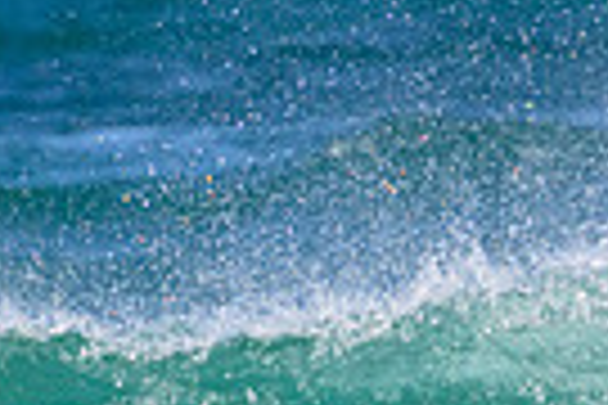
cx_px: 522
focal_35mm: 3441
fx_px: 58110
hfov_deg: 0.6
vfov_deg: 0.4
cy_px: 641
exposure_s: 1/2000
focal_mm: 800
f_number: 11
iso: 1400
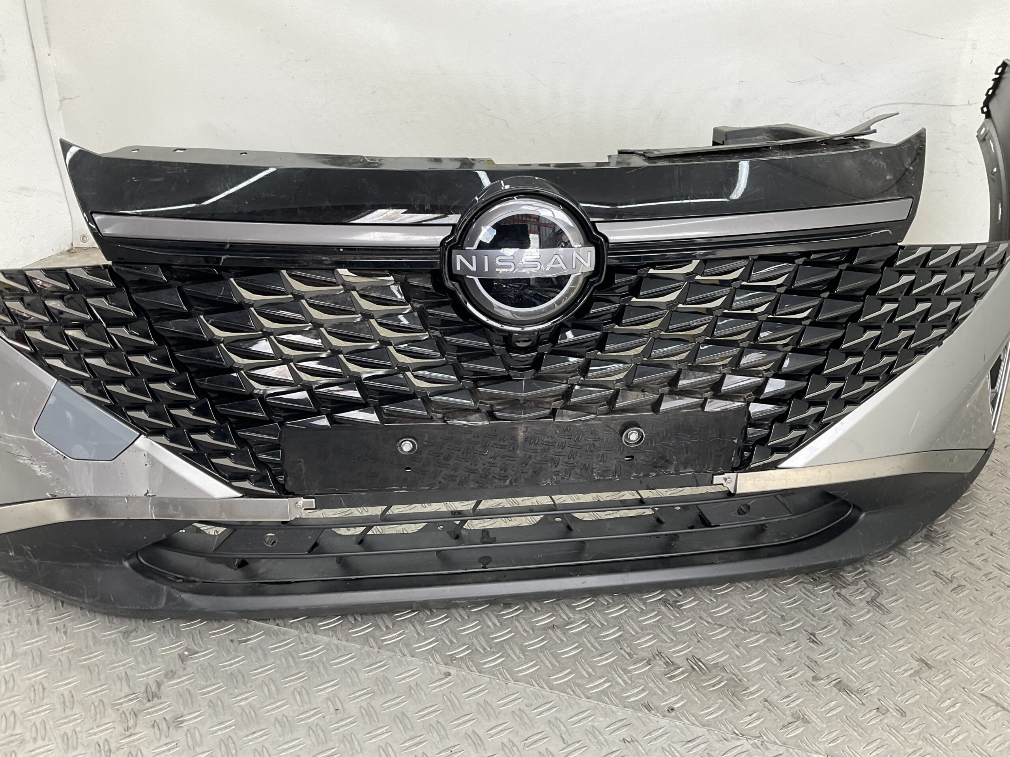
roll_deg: -1.8
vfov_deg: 48.2
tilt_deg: -27.7
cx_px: 505
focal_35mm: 29
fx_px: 846
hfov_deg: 61.7
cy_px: 378
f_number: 1.8
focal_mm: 3
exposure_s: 1/120
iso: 25
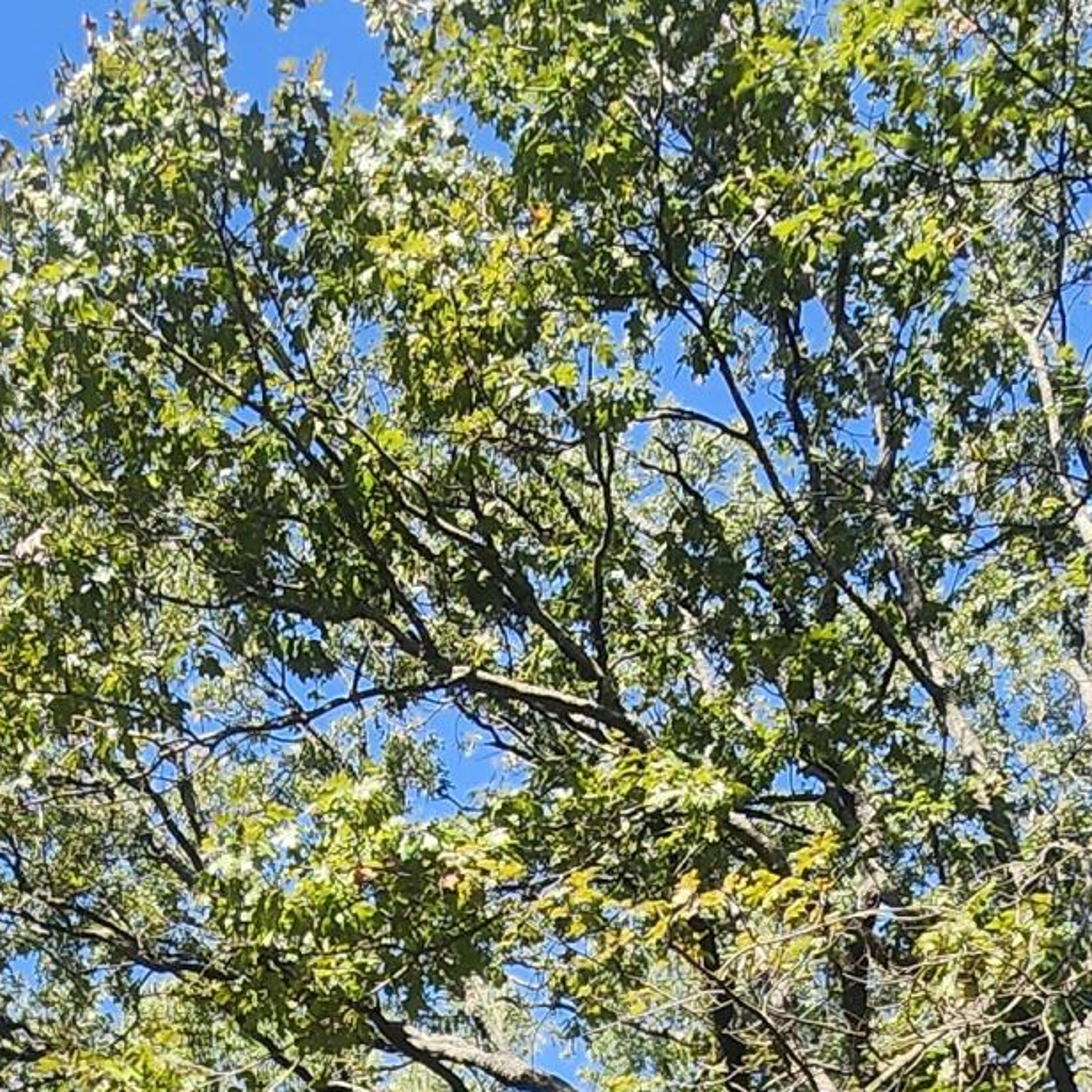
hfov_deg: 30.0
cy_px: 1384
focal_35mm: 56
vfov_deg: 26.4
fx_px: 1999
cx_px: 252
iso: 40
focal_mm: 1.74
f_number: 2.2
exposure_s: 1/504
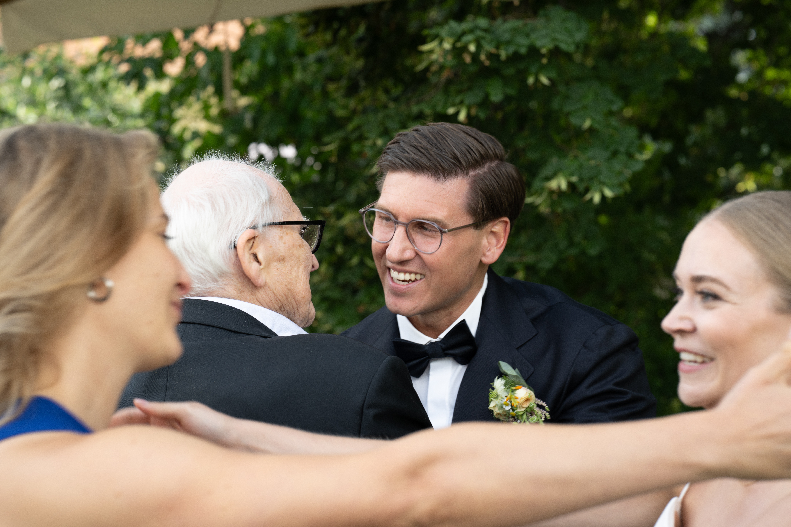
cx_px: 396
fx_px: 1867
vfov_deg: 16.1
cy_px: 264
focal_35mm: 85
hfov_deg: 23.9
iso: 160
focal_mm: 85
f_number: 5.6
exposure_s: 1/125
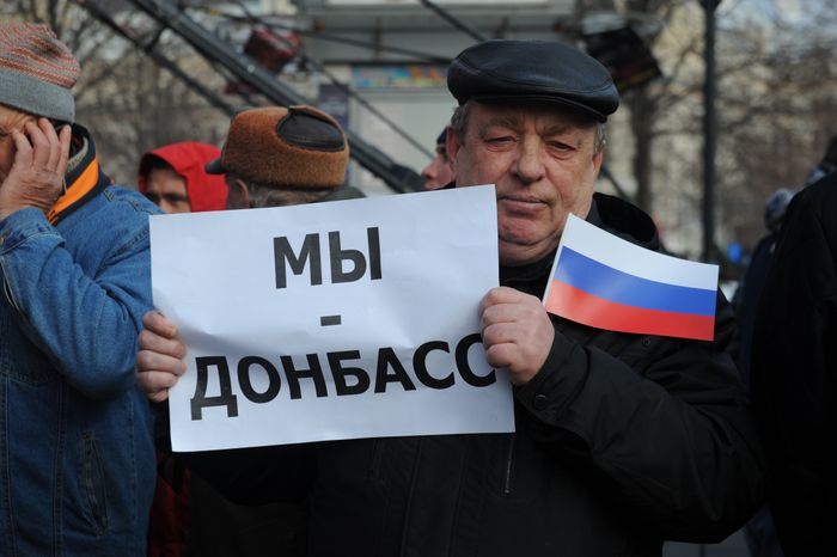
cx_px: 418
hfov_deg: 28.9
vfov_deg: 19.4
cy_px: 278
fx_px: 1627
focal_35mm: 70
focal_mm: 70
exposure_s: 1/1250
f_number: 5.6
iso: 400
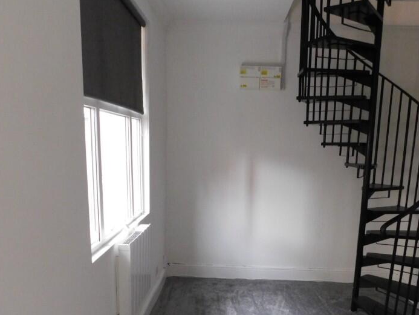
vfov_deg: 41.1
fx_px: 412
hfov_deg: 53.9
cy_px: 219
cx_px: 226
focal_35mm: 34
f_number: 3
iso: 560
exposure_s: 1/8
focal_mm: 4
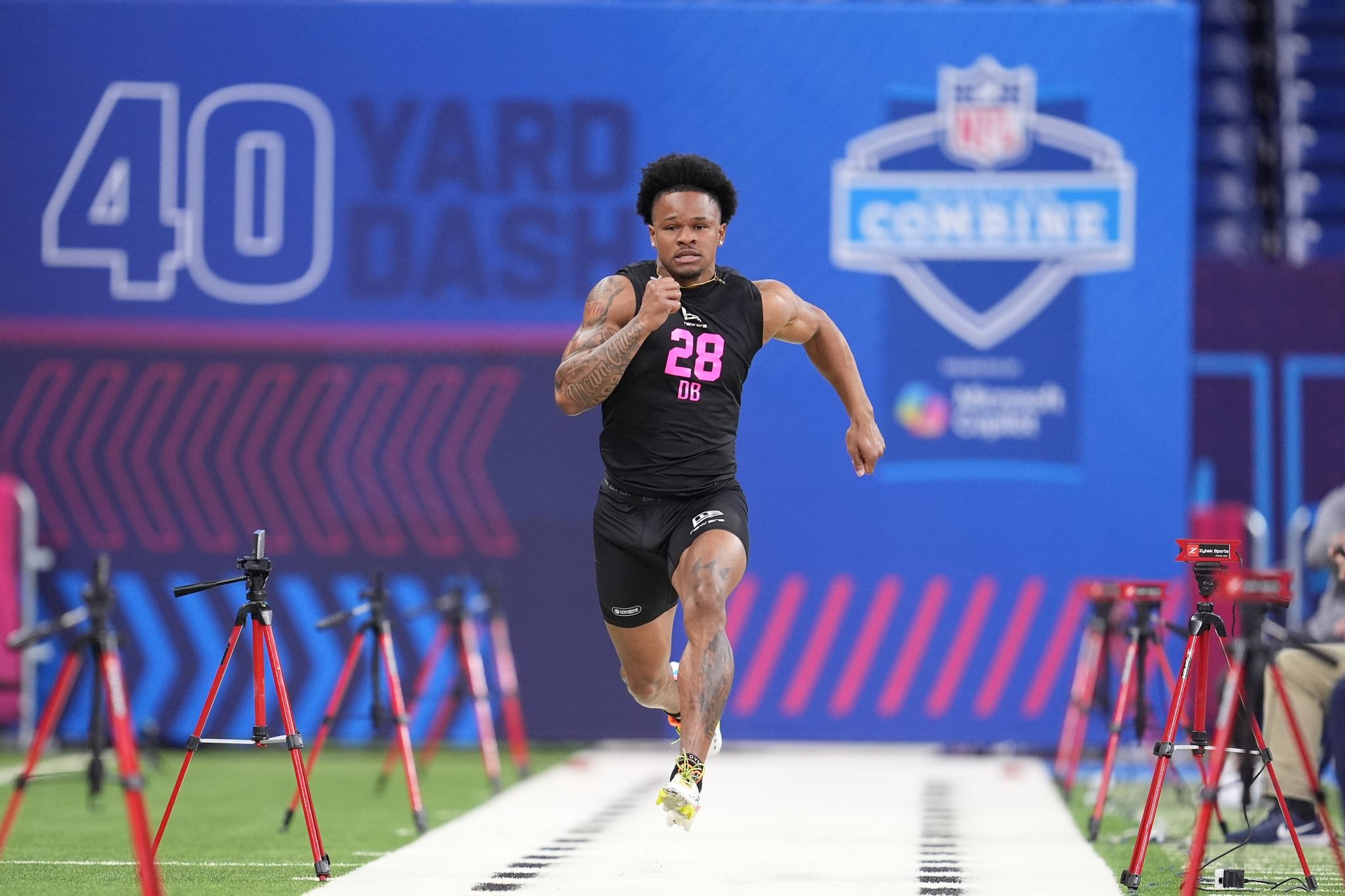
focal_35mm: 400
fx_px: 14942
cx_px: 672
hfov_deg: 5.2
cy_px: 448
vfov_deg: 3.4
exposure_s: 1/2000
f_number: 2.8
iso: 3200
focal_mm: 400
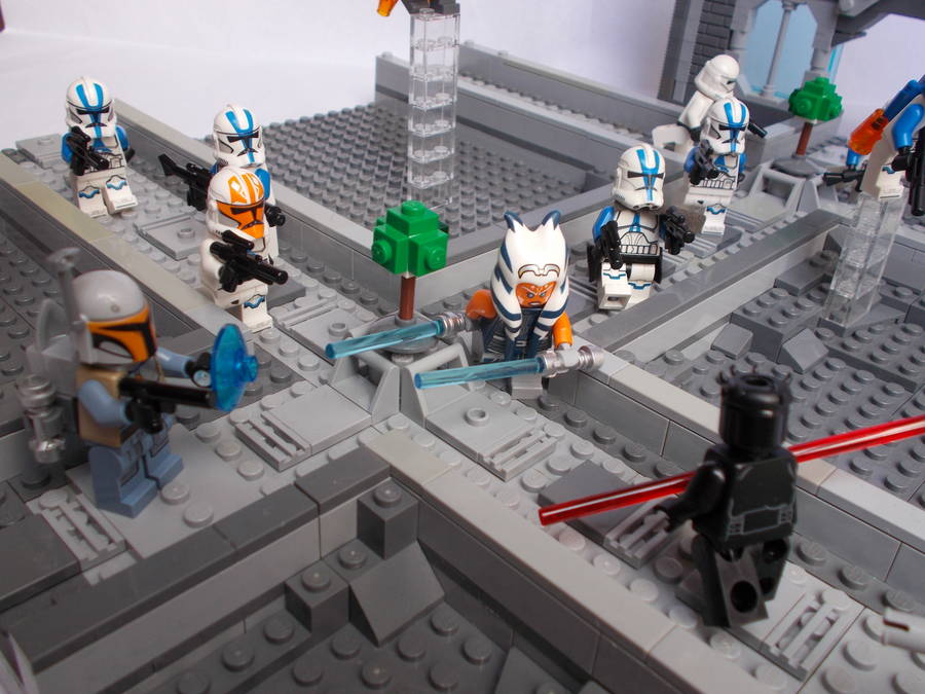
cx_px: 462
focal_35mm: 34
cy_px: 347
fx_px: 909
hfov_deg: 54.0
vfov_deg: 41.8
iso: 80
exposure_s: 1/50
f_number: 3.6
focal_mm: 6
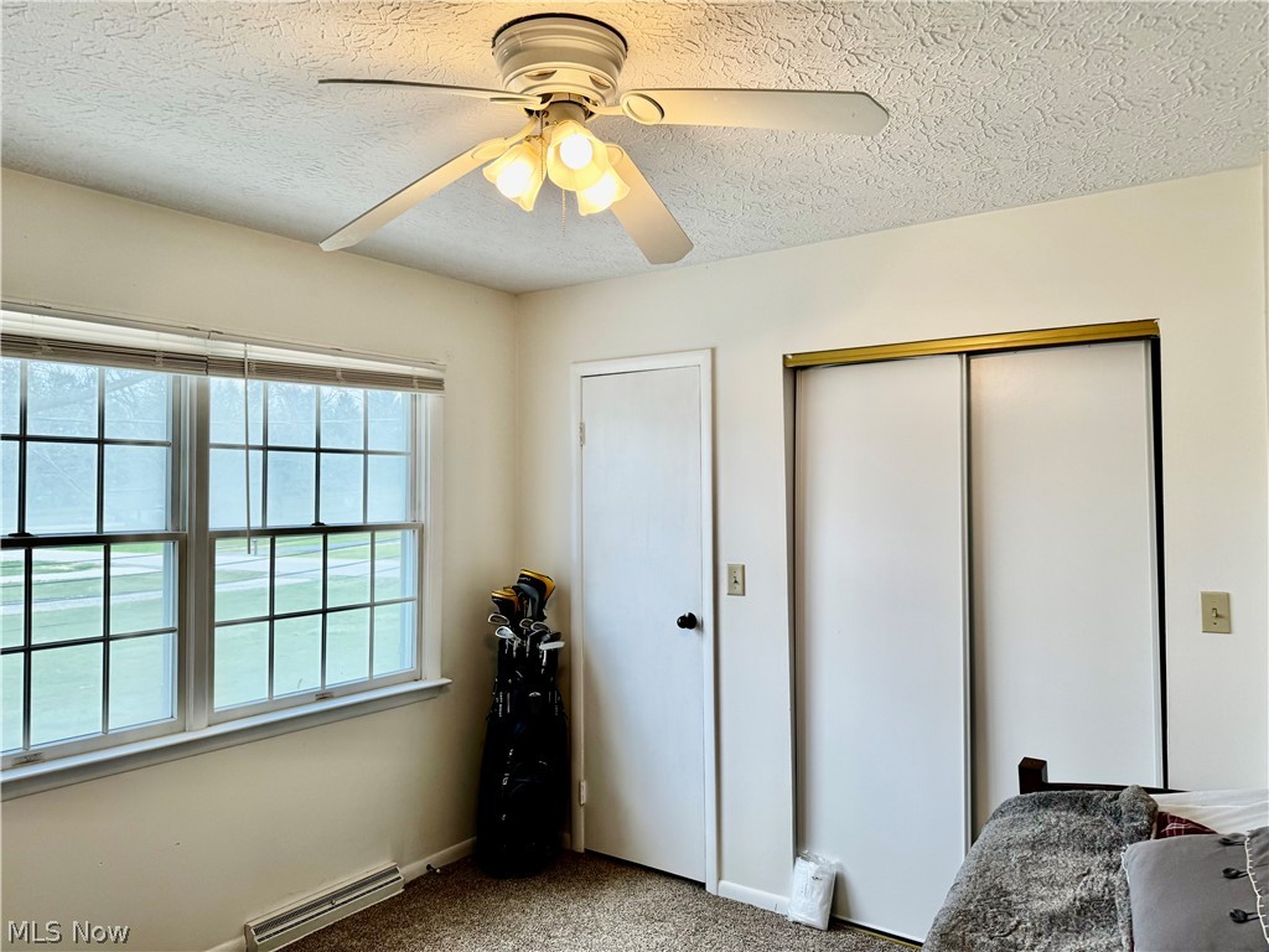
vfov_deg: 56.8
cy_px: 476
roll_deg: +0.2
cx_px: 634
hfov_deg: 71.6
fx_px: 880
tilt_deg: +2.0
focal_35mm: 24
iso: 64
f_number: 1.78
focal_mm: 6.76
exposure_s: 1/120
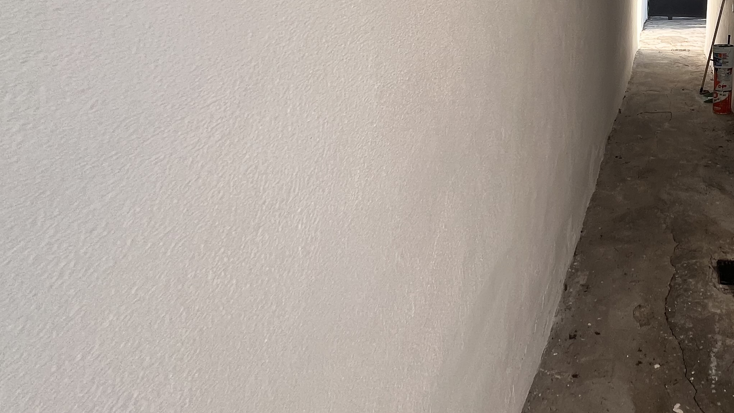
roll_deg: -2.2
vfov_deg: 38.6
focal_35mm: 28
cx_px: 708
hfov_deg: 55.1
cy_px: 40
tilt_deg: -8.7
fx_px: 545
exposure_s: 1/342
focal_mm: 1.57
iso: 32
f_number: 1.8
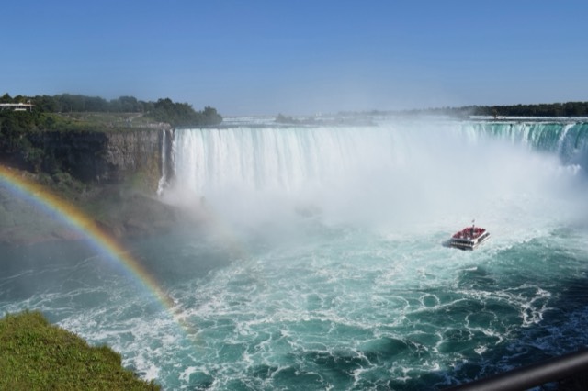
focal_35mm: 30
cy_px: 196
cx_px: 294
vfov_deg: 43.6
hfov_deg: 62.0
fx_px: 490
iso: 200
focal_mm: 20
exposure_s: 1/500
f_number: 11
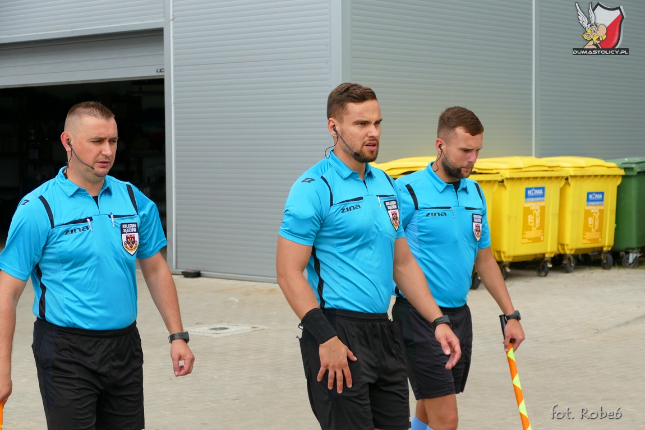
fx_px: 1523
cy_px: 215
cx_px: 322
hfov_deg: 23.9
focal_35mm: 85
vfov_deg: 16.1
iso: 125
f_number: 3.8
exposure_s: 1/640
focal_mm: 31.05
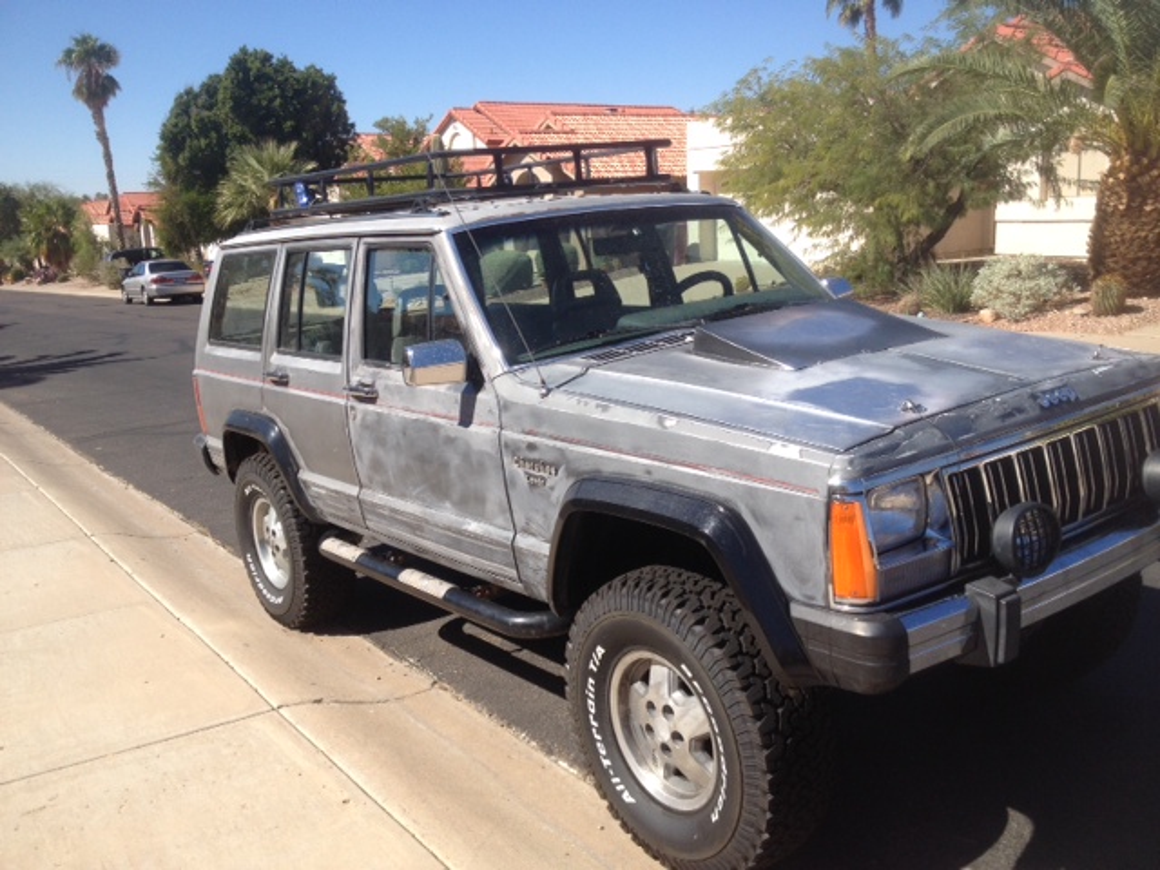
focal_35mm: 35
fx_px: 1173
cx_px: 580
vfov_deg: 40.7
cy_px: 435
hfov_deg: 52.6
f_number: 2.4
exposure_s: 1/1314
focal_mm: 4.28
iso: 50
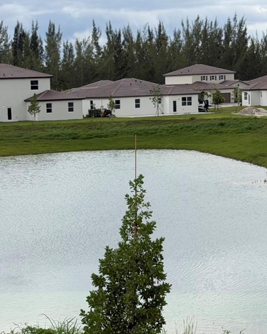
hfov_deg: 14.2
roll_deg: +2.2
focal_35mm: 108
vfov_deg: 17.8
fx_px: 1067
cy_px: 207
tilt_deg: -6.6
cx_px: 93
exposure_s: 1/4587
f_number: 1.78
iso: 64
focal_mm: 6.76
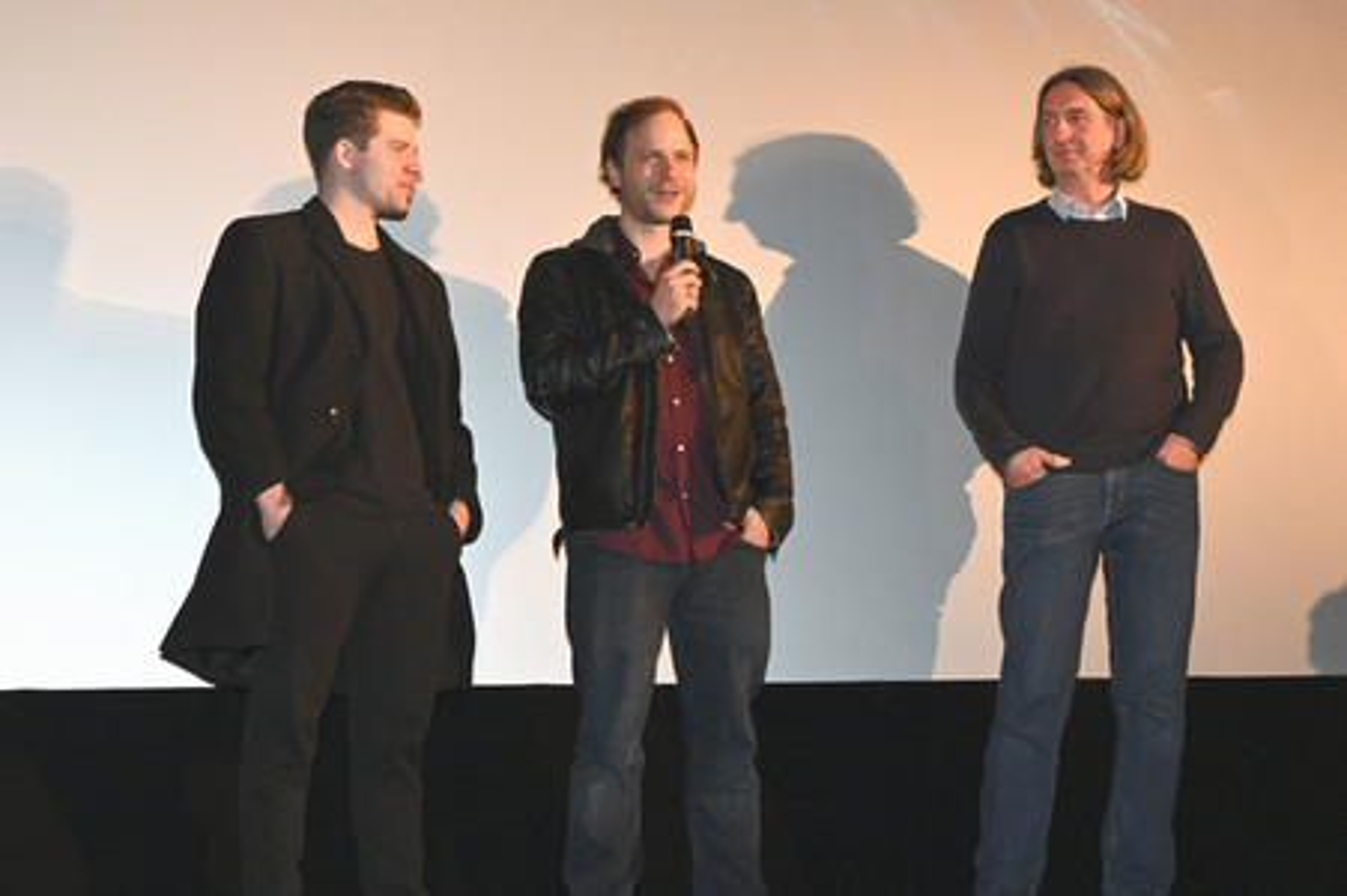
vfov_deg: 27.0
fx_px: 1869
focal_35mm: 50
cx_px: 674
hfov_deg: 39.6
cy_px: 448
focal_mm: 50
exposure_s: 1/100
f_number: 6.3
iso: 5000
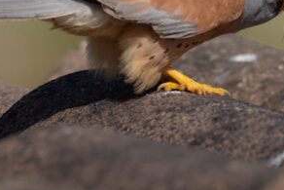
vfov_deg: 1.0
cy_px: 75
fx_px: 10363
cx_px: 306
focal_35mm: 1313
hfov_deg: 1.6
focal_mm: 500
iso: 1000
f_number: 7.1
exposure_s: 1/1600
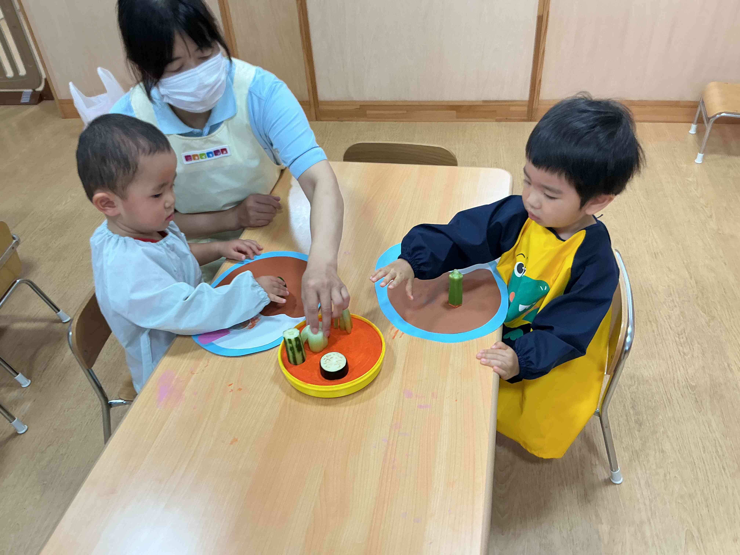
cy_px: 278
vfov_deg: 48.2
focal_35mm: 29
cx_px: 370
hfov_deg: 61.7
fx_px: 620
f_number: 1.8
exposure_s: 1/120
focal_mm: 3
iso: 40
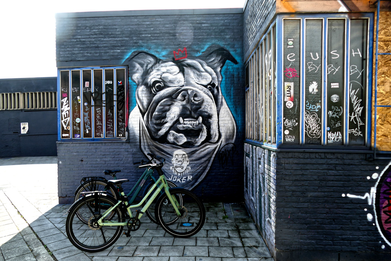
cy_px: 130
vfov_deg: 49.6
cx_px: 196
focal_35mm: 26
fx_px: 282
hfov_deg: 69.4
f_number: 2.9
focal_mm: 9.7
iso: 125
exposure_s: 1/640
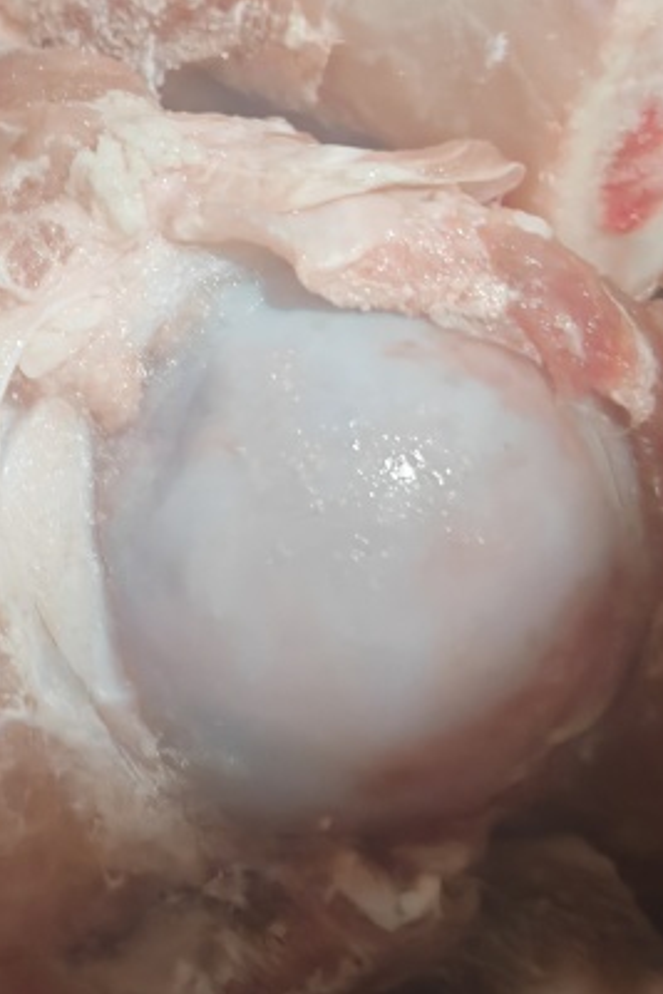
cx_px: 27
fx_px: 3560
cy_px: 457
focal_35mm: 129
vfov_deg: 15.9
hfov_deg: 10.6
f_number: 1.6
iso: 800
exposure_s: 1/60
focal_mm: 7.62
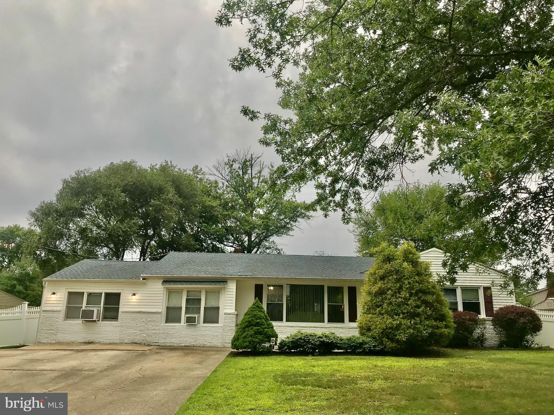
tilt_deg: +15.6
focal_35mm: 28
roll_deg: -0.3
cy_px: 208
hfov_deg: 63.4
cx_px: 277
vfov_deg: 49.7
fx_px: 448
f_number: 1.8
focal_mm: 3.99
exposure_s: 1/179
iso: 20
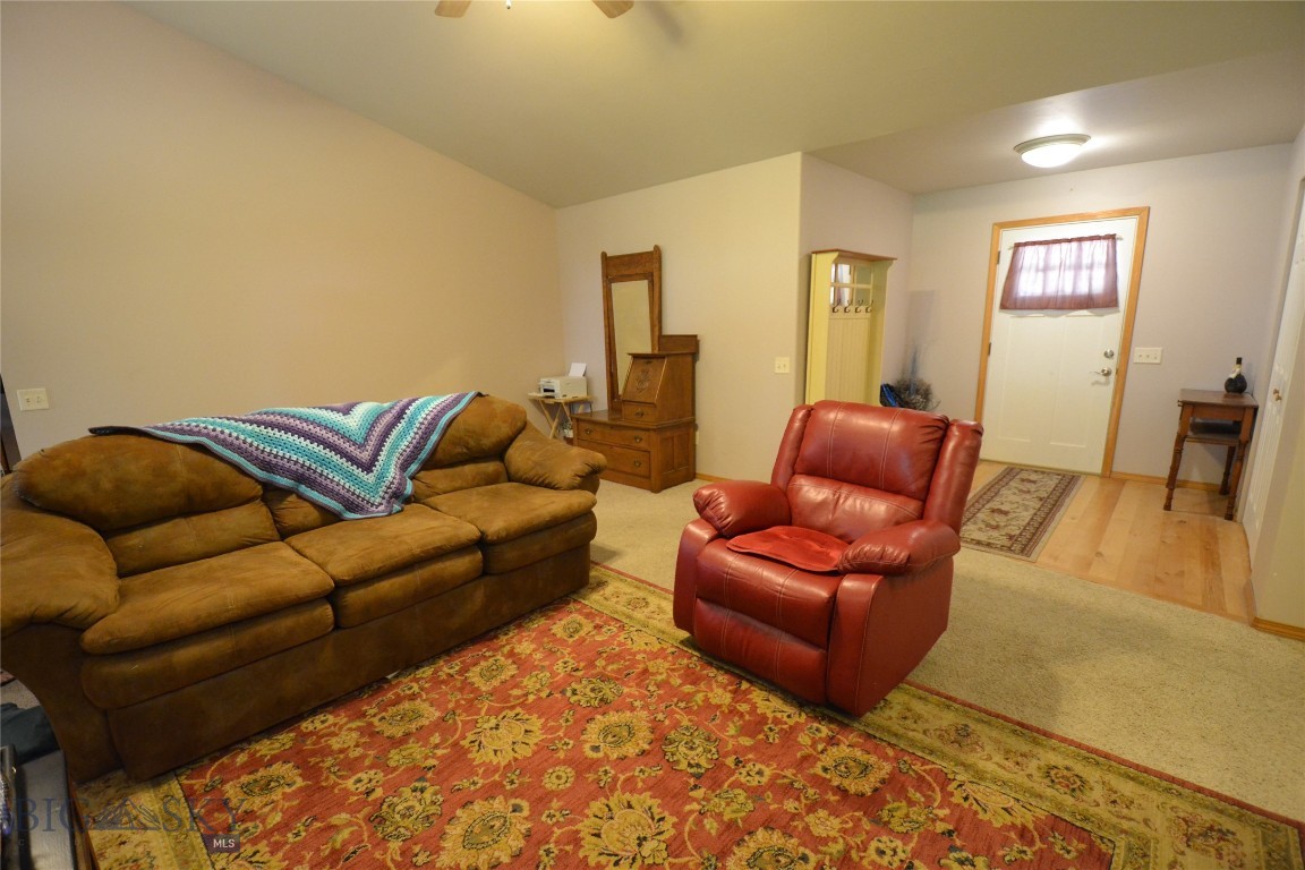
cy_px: 435
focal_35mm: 15
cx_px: 652
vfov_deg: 77.3
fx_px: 544
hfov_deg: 100.4
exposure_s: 1/60
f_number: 3.5
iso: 2200
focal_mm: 10
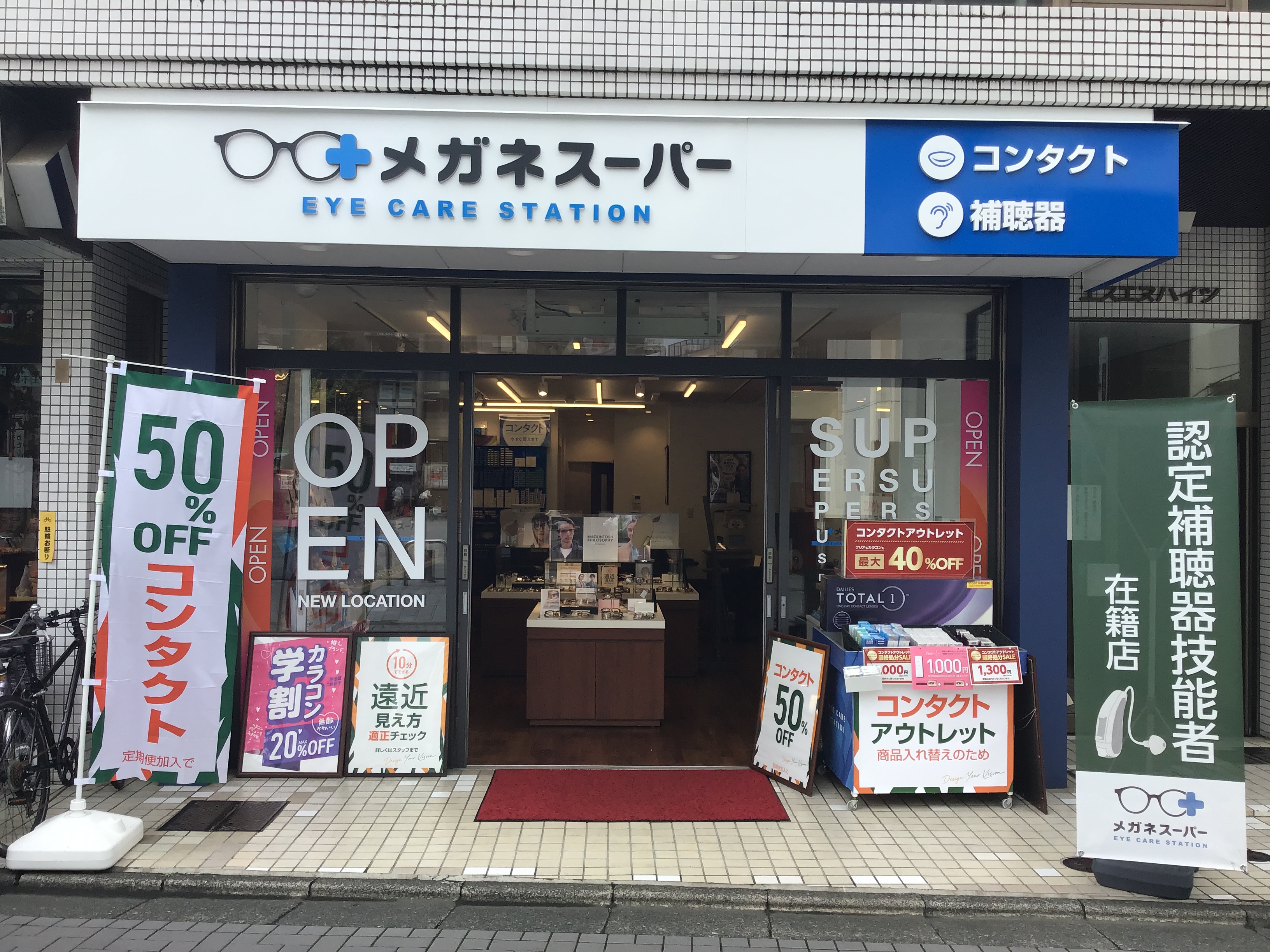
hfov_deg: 58.4
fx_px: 1137
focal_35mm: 31
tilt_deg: +1.4
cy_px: 476
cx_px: 635
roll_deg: -1.5
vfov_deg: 45.4
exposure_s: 1/509
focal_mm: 3.3
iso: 25
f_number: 2.4
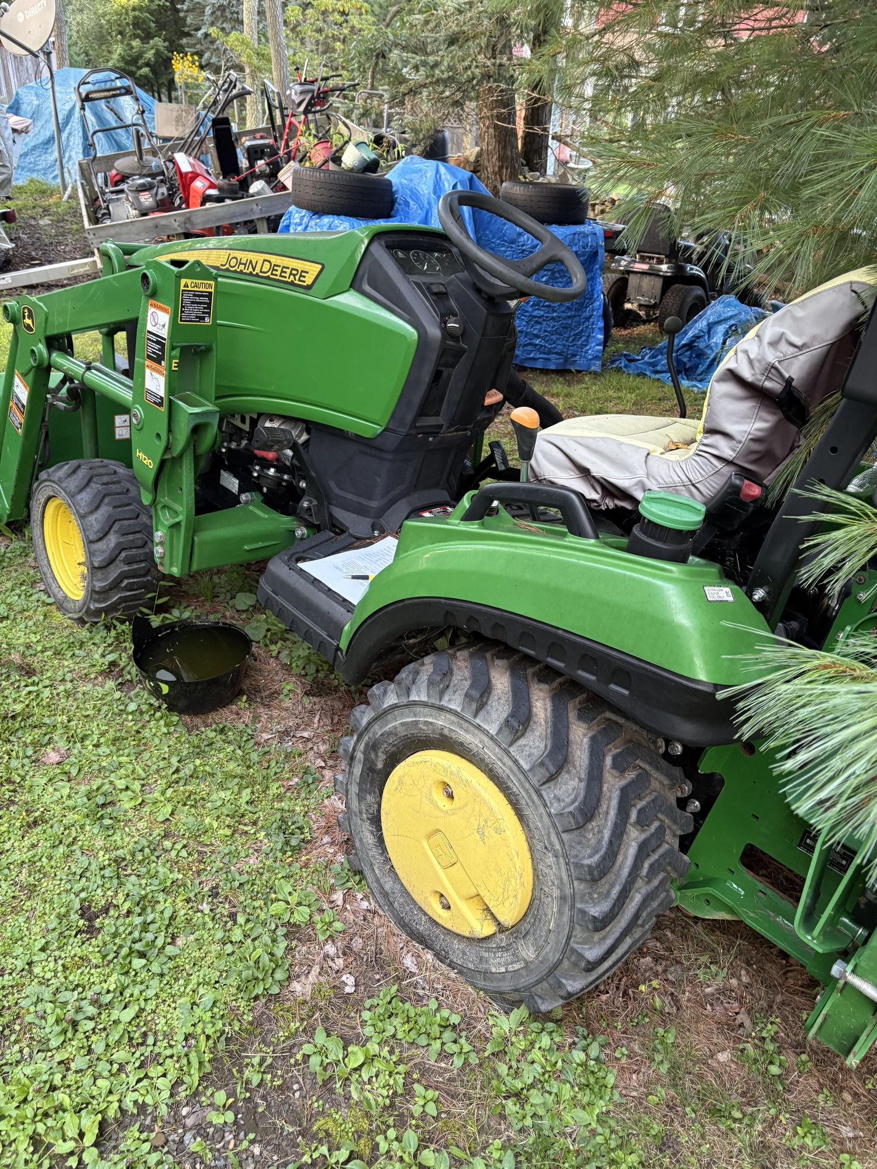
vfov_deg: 67.3
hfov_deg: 53.1
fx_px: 878
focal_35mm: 26
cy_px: 584
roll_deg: -4.0
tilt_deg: -29.1
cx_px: 438
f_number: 1.6
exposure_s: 1/60
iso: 200
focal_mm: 5.96
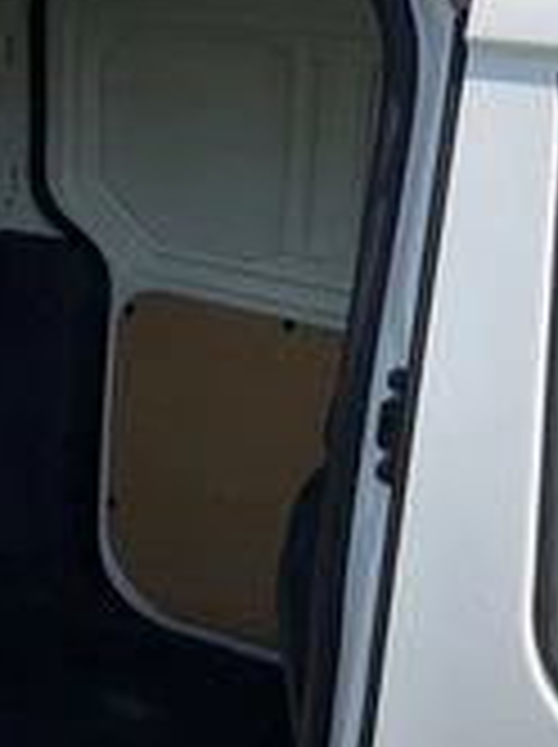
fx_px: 1508
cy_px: 459
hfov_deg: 18.7
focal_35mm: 70
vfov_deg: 27.7
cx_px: -261
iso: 25
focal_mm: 3
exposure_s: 1/1730
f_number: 1.8
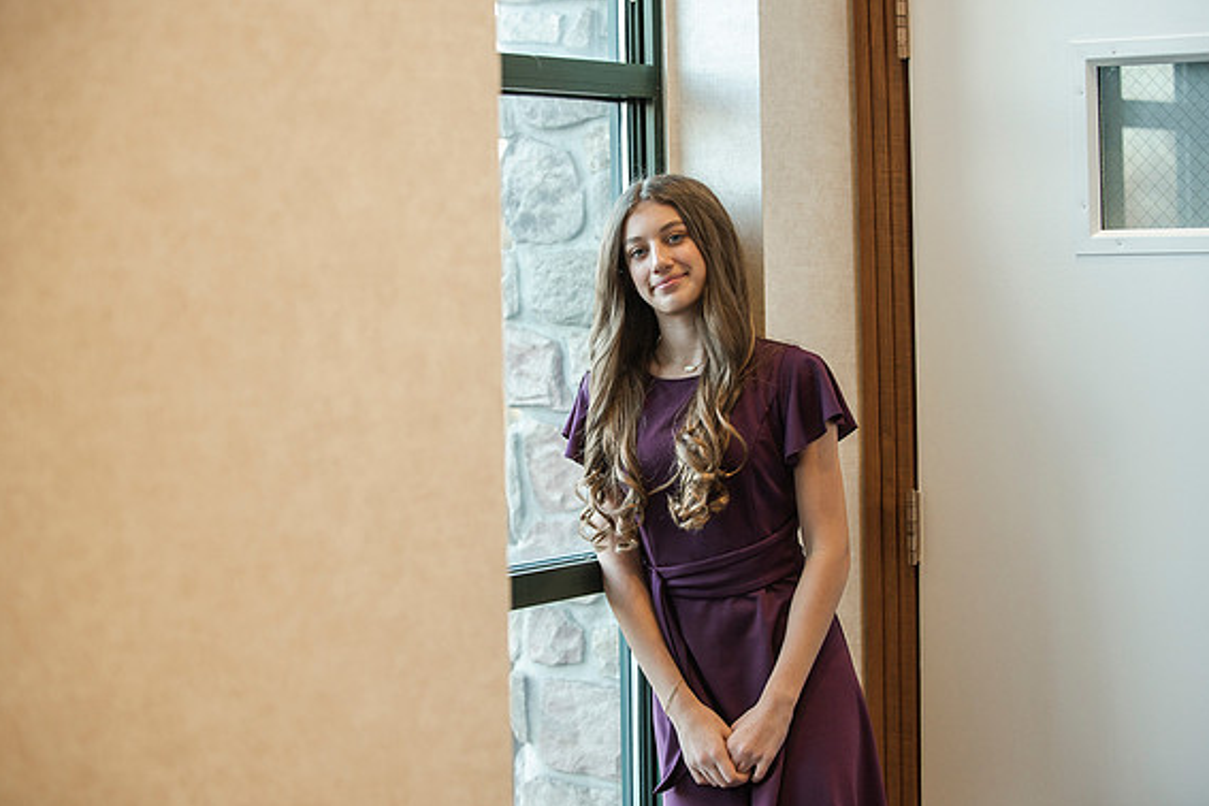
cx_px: 600
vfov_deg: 17.5
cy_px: 401
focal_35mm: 78
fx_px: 2619
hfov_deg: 26.0
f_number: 2.8
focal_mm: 70
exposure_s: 1/200
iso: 1000
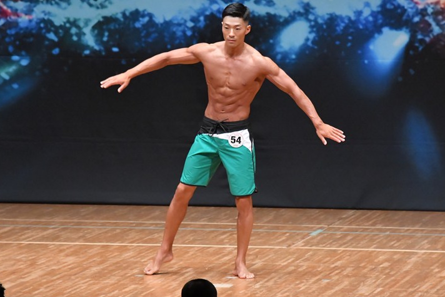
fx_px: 3632
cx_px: 225
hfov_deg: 7.0
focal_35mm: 294
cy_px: 142
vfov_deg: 4.7
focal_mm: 180
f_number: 5.6
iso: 8000
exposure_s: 1/400
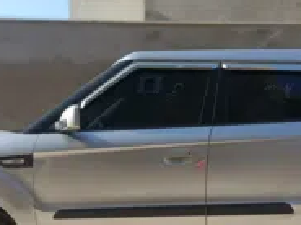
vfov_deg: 27.1
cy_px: 197
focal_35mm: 52
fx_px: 451
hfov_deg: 36.8
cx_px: 172
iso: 50
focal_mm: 5.31
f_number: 1.7
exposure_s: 1/359
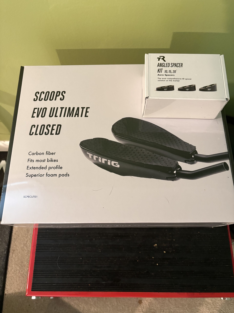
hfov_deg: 53.1
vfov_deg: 67.3
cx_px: 117
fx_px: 234
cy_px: 156
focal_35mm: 26
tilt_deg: -69.8
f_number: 1.6
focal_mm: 5.96
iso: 500
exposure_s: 1/30
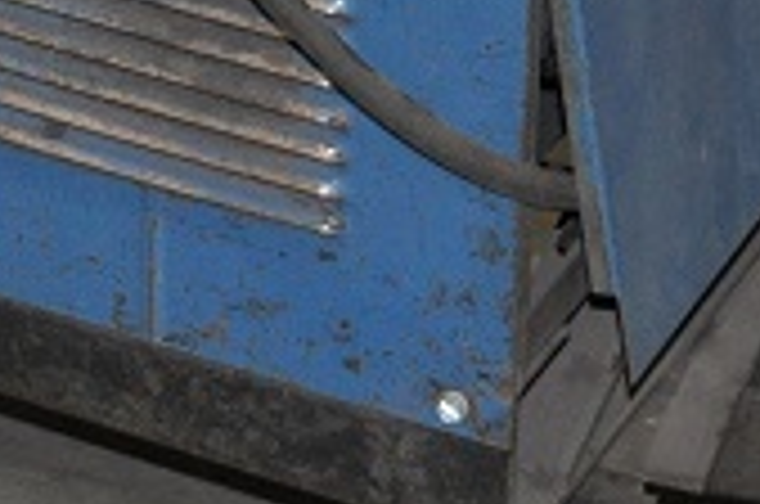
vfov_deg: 6.3
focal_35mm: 209
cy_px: -590
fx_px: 4404
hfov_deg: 9.8
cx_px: 94
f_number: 4
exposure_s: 1/60
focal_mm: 22
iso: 800
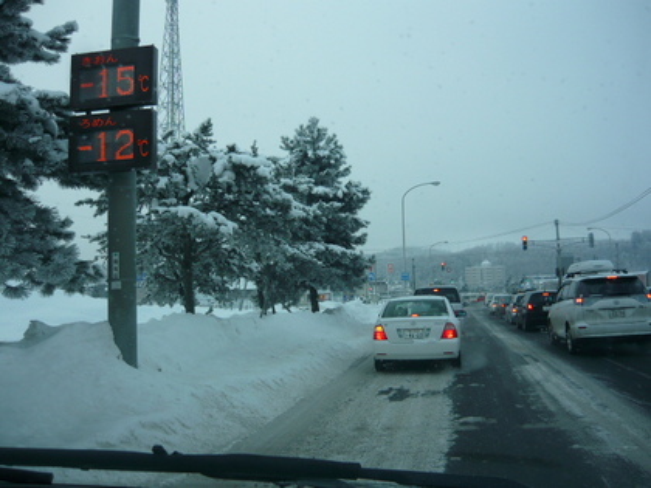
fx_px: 621
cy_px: 244
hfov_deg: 55.4
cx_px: 326
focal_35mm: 33
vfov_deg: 42.9
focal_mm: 5.5
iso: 100
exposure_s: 1/250
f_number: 2.8
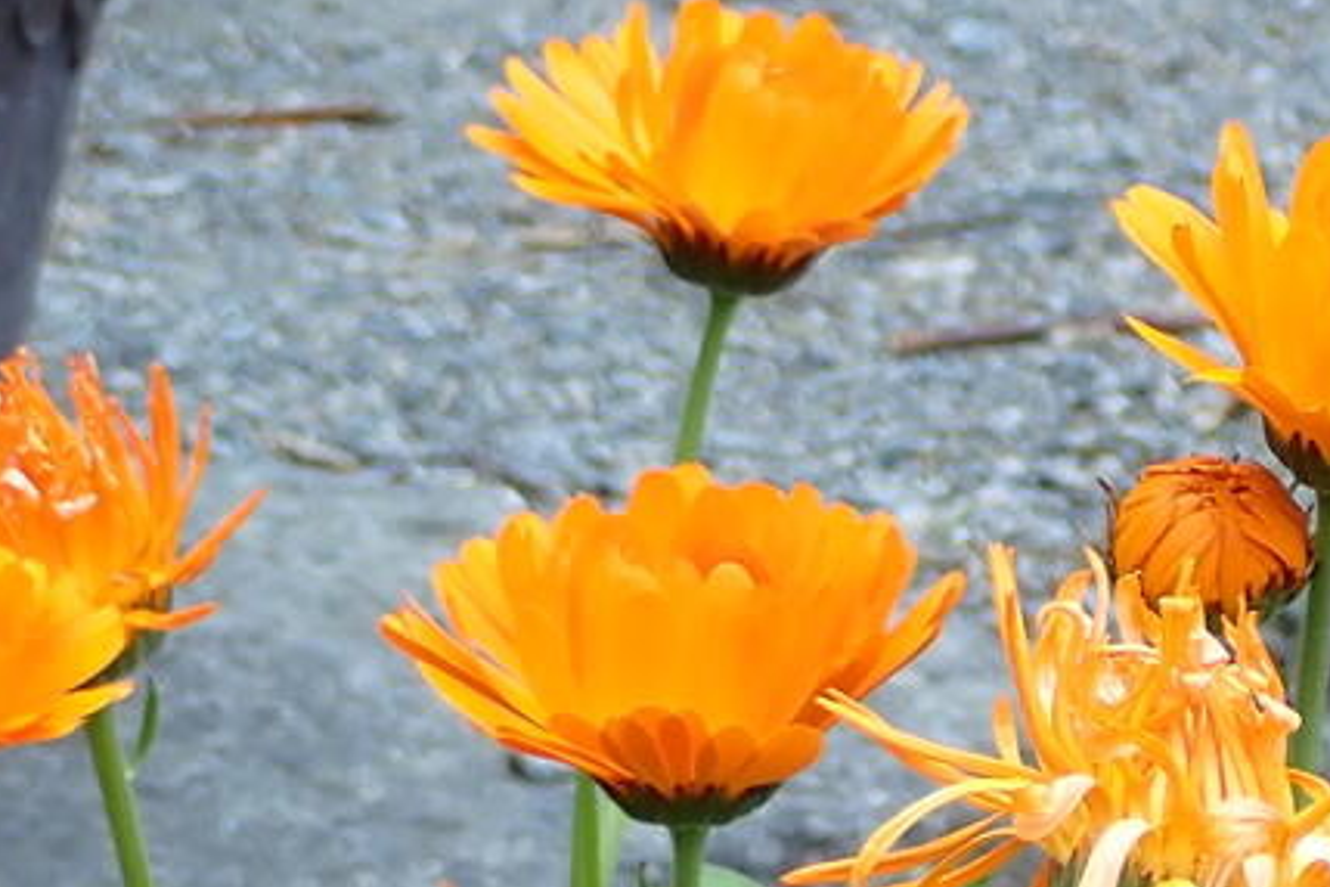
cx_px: 1035
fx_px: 8681
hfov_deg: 8.7
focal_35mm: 235
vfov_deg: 5.8
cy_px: 1434
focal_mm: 13.65
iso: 100
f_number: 4.1
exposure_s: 1/80
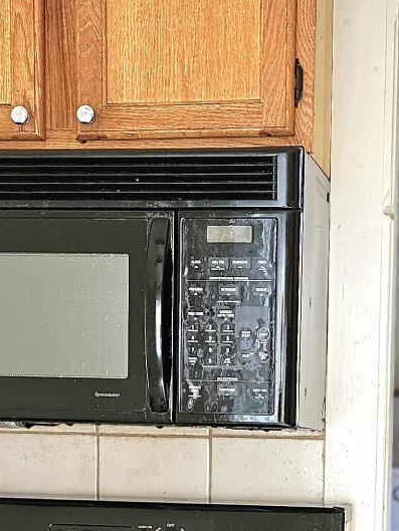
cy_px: 508
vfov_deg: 21.8
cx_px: 249
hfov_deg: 17.0
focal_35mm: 87
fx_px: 1337
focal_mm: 5.4
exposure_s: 1/244
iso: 400
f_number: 1.8
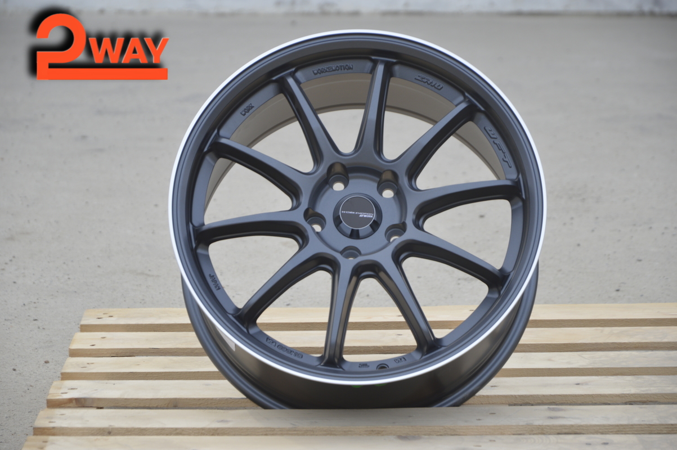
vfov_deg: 8.7
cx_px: 338
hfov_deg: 13.1
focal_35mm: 158
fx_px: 2959
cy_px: 225
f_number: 5.6
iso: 110
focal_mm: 105
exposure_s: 1/125
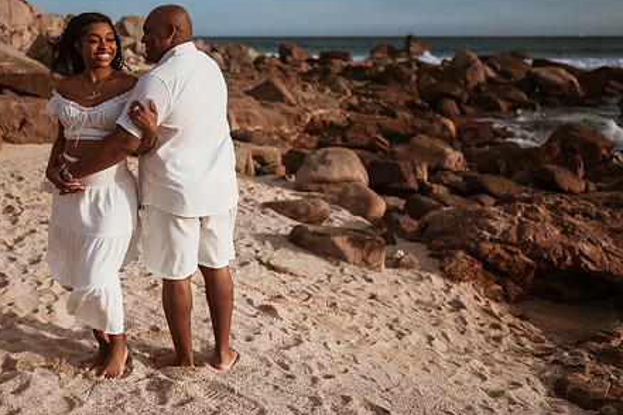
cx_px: 243
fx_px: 796
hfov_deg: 42.5
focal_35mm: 46
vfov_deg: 29.1
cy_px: 150
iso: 64
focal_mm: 35
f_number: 1.8
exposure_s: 1/8000
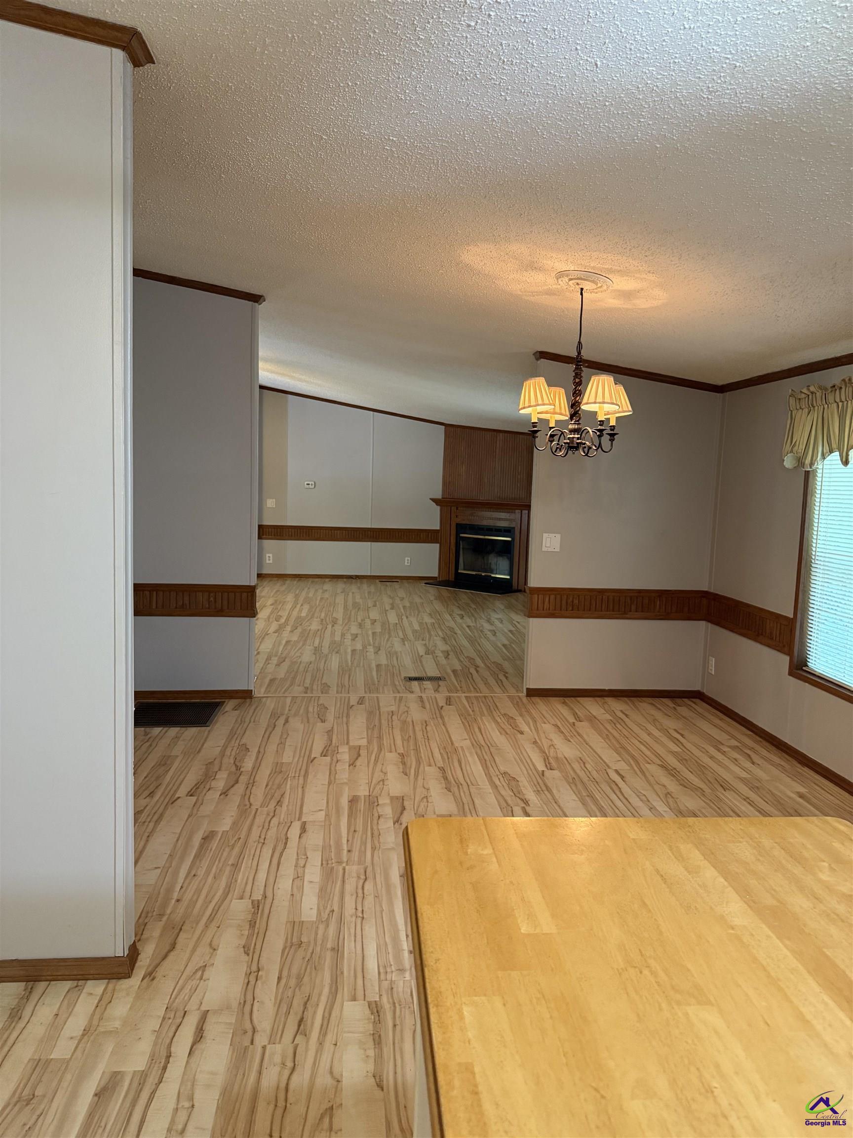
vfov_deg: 71.6
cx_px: 426
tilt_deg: -6.2
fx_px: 789
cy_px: 569
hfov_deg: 56.8
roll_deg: -1.8
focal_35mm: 24
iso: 500
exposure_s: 1/60
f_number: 1.78
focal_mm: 6.76
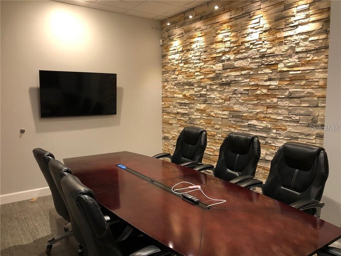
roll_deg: +0.5
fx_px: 276
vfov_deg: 49.7
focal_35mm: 28
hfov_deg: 63.4
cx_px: 170
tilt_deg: -4.8
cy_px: 128
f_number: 1.8
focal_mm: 4
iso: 64
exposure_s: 1/15
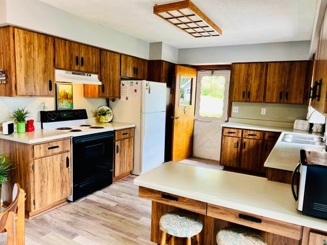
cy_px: 122
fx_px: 246
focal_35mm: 26
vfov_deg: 53.1
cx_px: 164
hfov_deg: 67.3
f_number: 1.5
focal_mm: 5.7
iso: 125
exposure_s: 1/120
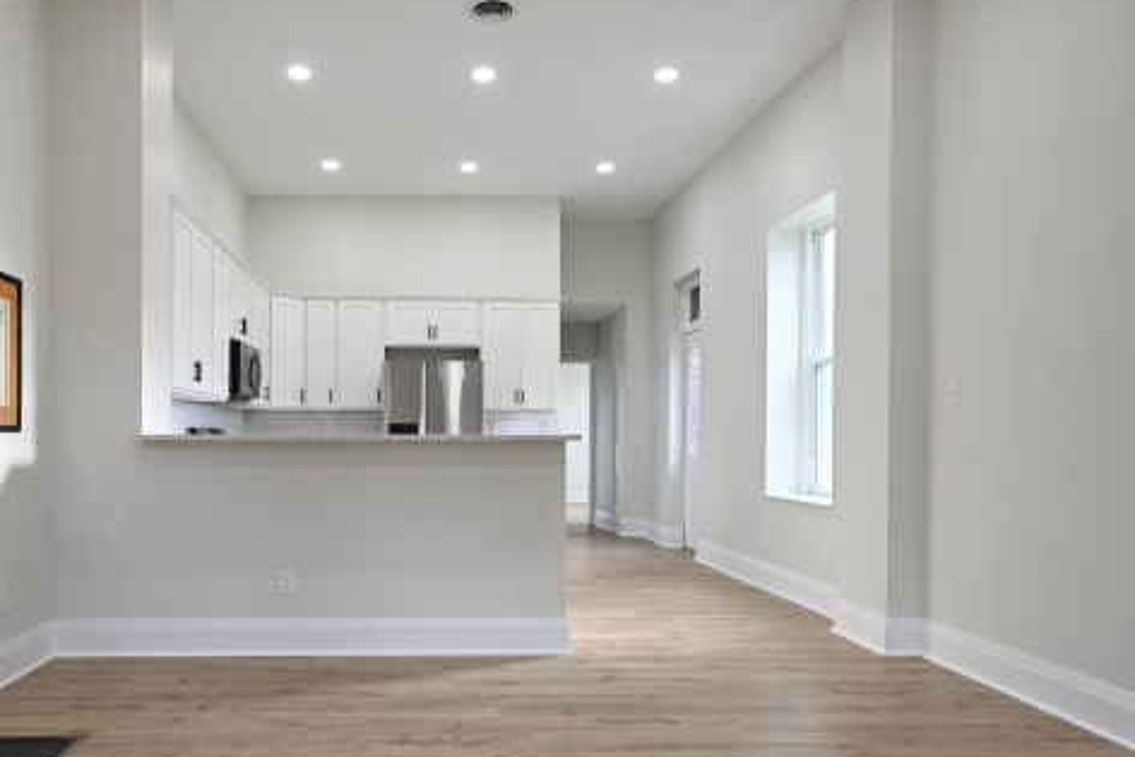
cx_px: 439
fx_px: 851
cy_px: 449
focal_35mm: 27
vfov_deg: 47.7
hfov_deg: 66.5
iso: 250
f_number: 5.6
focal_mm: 17
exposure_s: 1/25
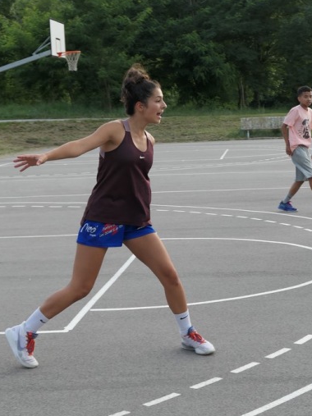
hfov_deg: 18.0
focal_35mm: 82
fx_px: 986
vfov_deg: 23.8
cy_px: 241
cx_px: 177
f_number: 2.8
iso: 160
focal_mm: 17.7
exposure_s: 1/250
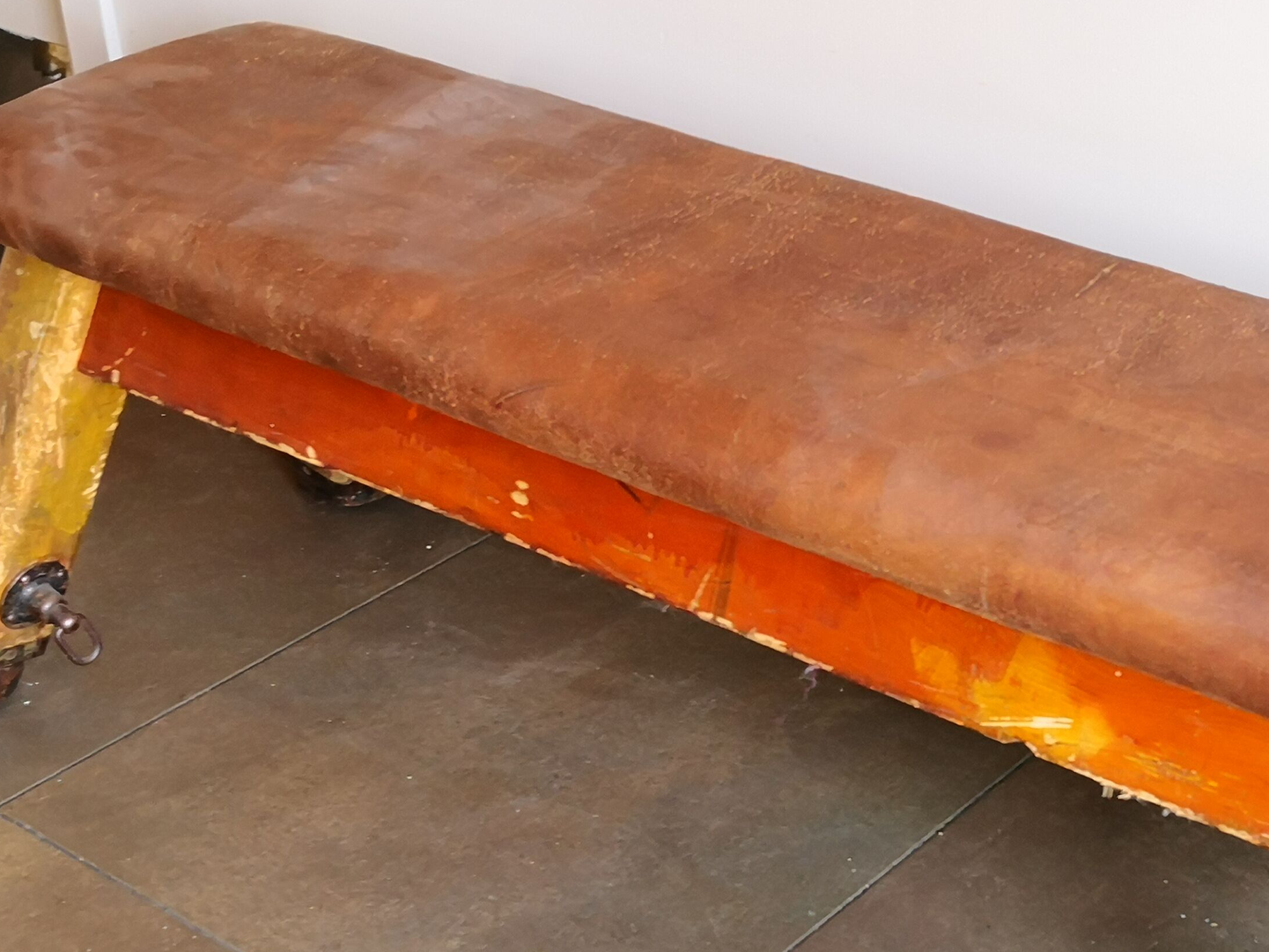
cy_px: 735
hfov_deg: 30.1
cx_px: 973
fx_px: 2310
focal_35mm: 63
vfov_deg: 23.0
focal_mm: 3.95
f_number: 1.6
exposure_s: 1/50
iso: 160
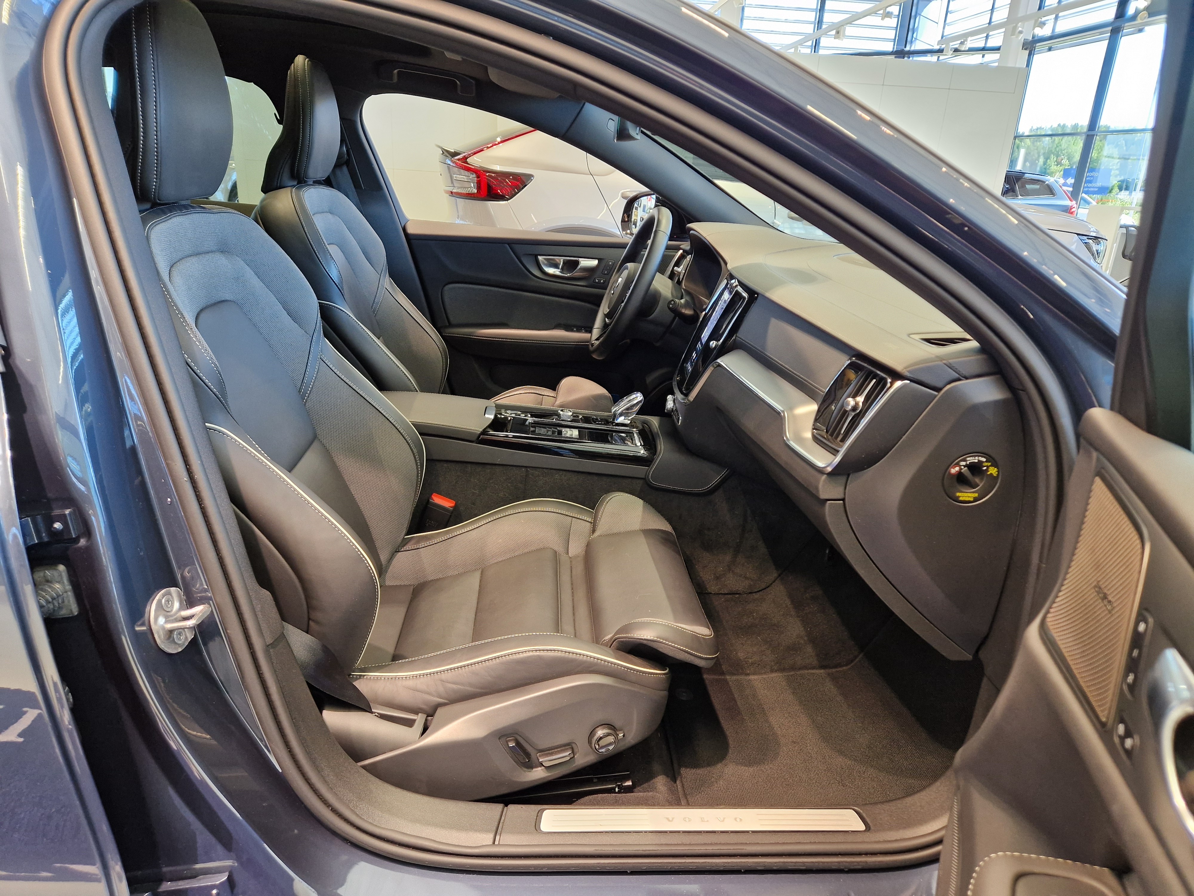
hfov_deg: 73.9
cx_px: 597
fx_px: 793
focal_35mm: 23
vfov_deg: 58.9
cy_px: 448
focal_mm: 5.4
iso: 250
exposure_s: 1/100
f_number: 1.8
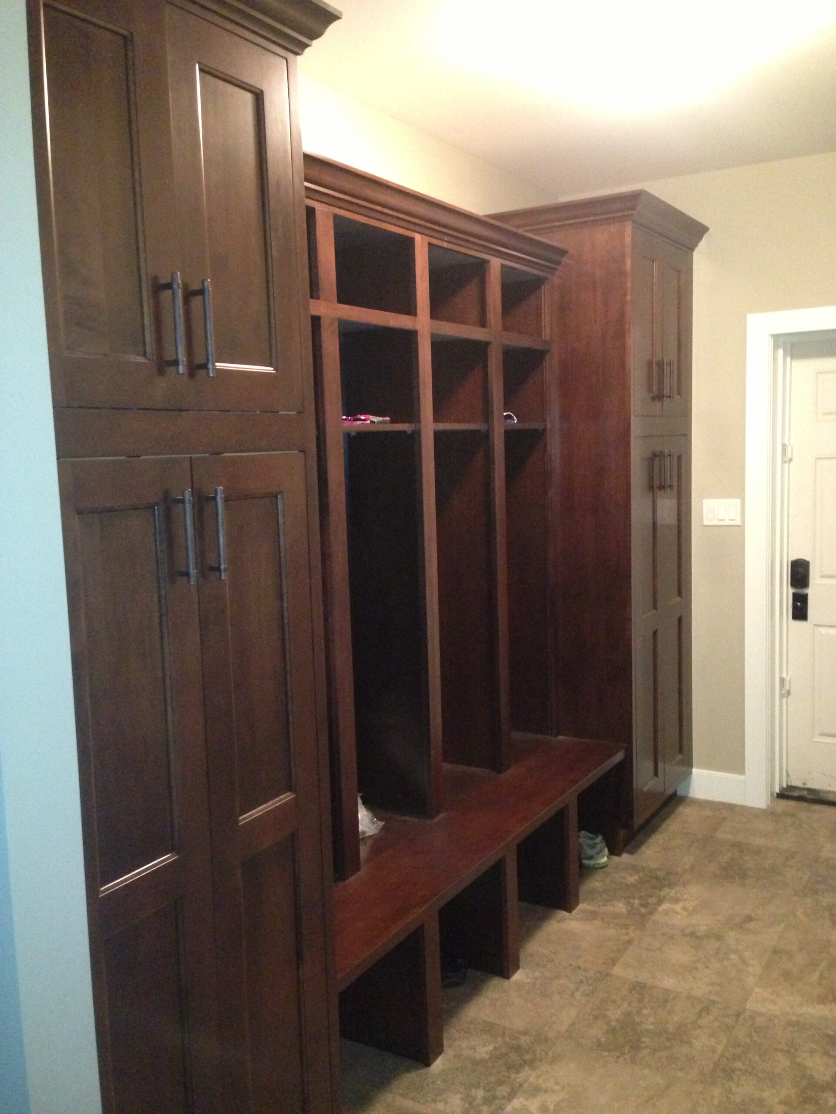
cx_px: 418
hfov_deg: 42.9
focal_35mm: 33
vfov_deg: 55.4
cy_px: 557
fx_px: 1063
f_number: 2.4
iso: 640
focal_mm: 4.13
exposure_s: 1/16
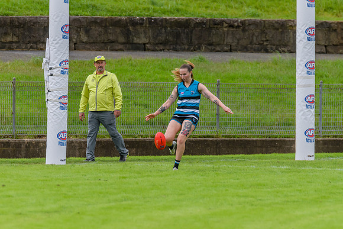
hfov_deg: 3.4
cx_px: 189
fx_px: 5709
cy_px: 132
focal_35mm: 599
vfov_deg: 2.3
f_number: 6.3
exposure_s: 1/2000
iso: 800
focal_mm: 420
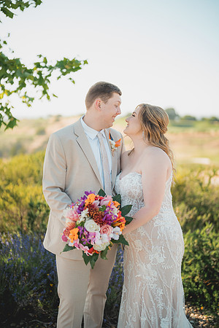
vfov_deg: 39.6
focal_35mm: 50
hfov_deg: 27.0
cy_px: 164
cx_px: 110
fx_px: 456
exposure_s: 1/1600
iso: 50
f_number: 1.2
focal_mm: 50
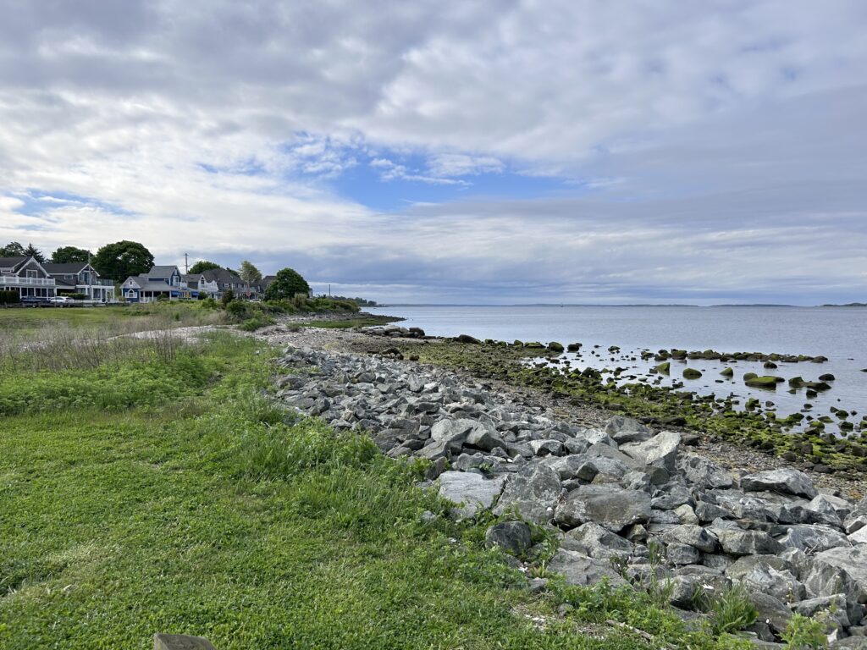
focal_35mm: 26
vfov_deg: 53.1
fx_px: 651
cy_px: 325
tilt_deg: -2.3
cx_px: 434
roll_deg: +0.2
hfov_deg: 67.3
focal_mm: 5.7
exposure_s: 1/6211
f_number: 1.5
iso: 50
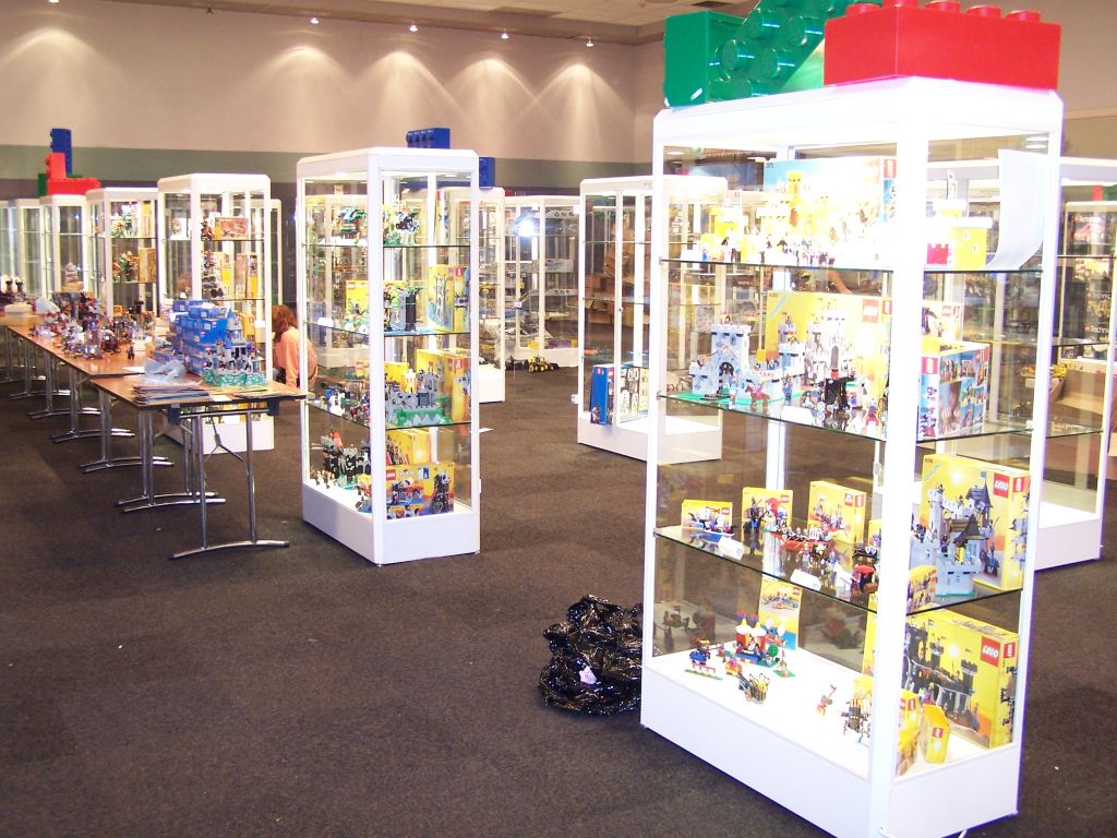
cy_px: 419
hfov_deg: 49.0
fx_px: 1226
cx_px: 558
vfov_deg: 37.7
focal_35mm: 38
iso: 140
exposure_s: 1/8
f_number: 2.8
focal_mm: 6.3
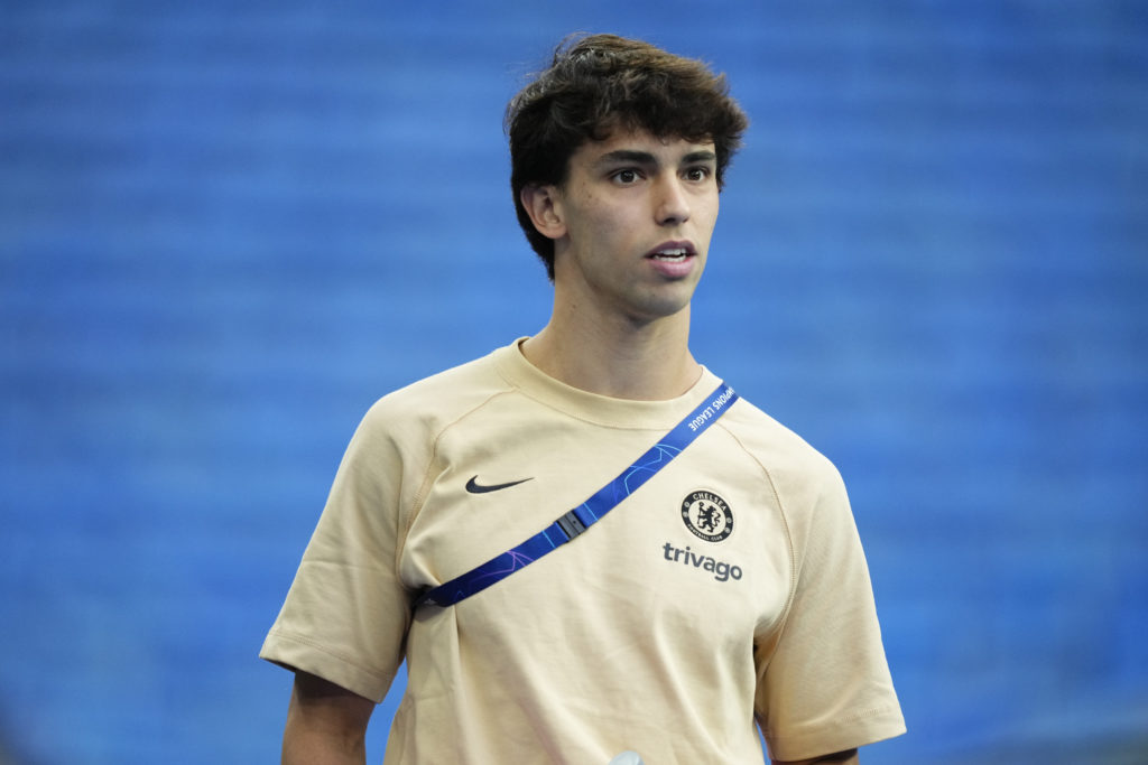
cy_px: 382
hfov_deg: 5.2
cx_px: 574
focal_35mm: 400
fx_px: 12756
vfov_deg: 3.4
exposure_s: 1/800
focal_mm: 400
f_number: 2.8
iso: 2500
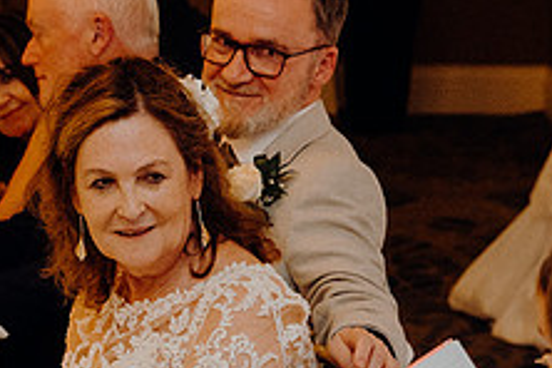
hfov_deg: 10.9
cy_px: 359
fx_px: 2882
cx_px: 298
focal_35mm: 188
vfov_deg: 7.3
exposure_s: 1/200
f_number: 3.5
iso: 2500
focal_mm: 48
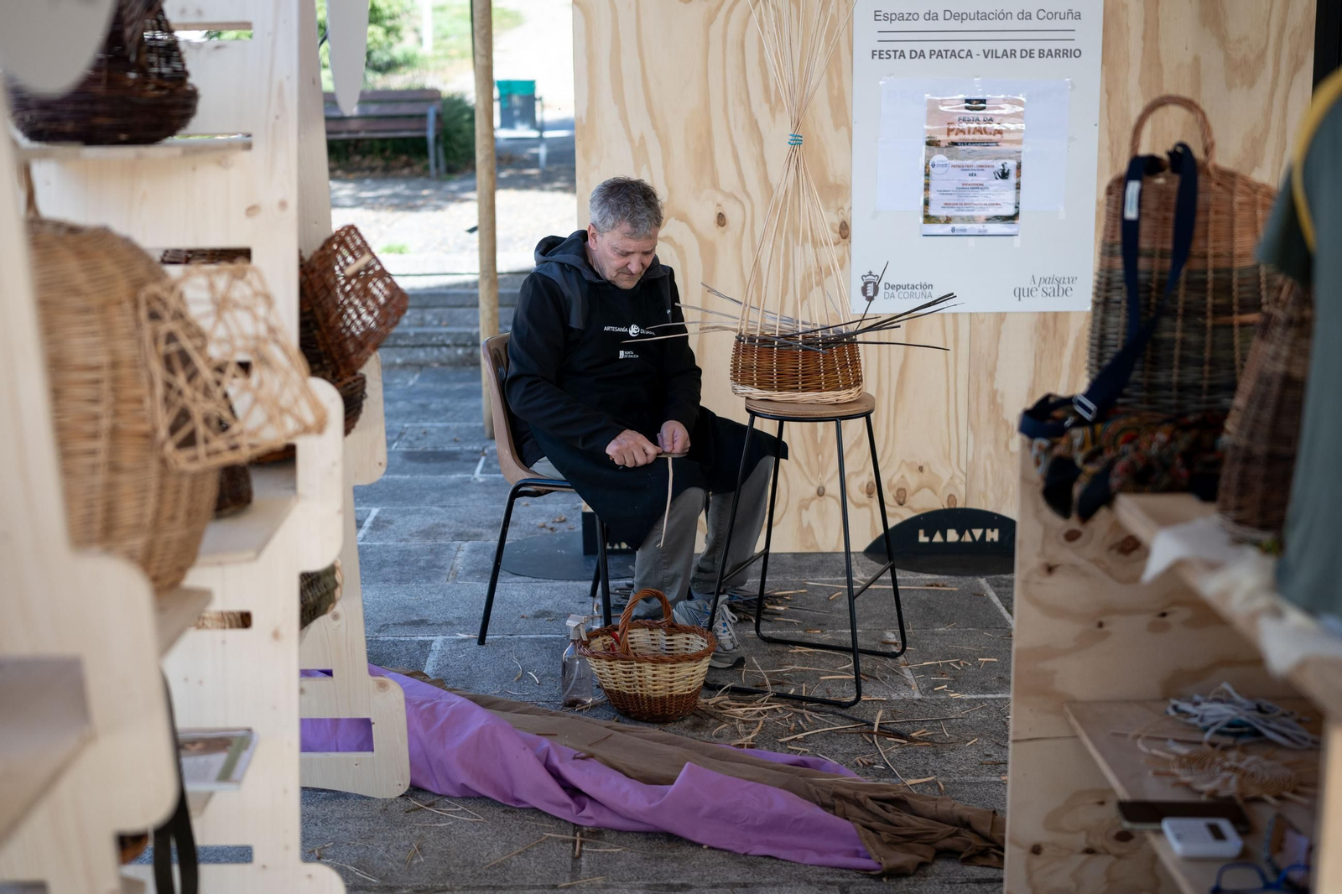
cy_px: 495
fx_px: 1849
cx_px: 627
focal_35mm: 50
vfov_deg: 27.2
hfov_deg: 39.9
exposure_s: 1/1600
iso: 125
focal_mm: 35
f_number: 1.4
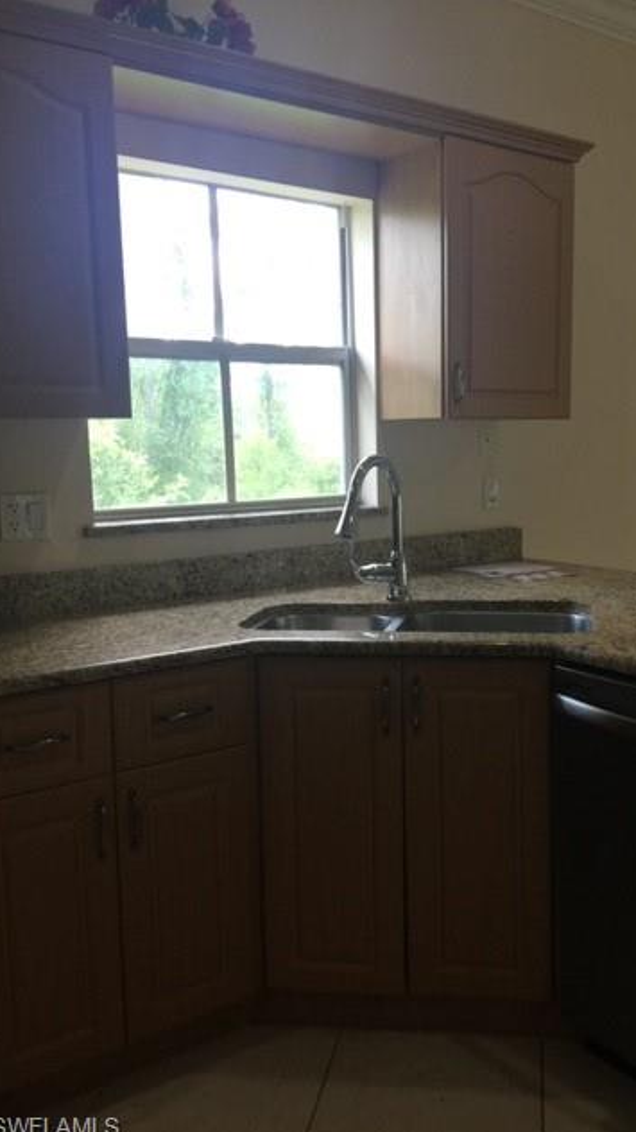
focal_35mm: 32
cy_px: 571
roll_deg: +0.2
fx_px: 960
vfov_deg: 61.0
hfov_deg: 36.3
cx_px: 417
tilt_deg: -7.3
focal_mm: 4.15
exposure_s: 1/30
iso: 40
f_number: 2.2
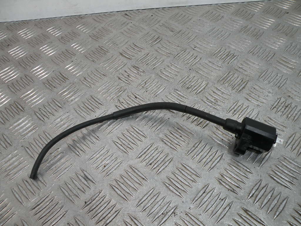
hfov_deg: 65.3
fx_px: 235
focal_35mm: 27
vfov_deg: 51.4
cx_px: 150
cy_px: 113
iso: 64
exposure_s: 1/83
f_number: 3.2
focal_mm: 4.7
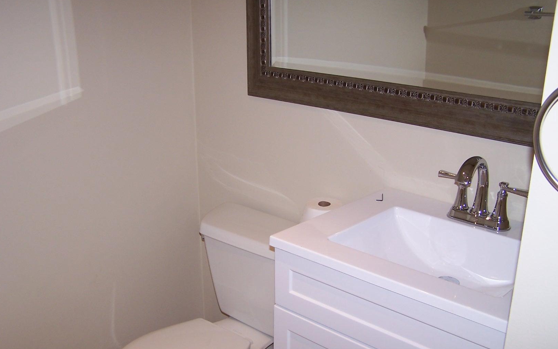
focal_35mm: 41
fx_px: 624
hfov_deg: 48.2
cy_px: 192
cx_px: 280
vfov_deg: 31.2
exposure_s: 1/60
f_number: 2.8
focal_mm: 6.3
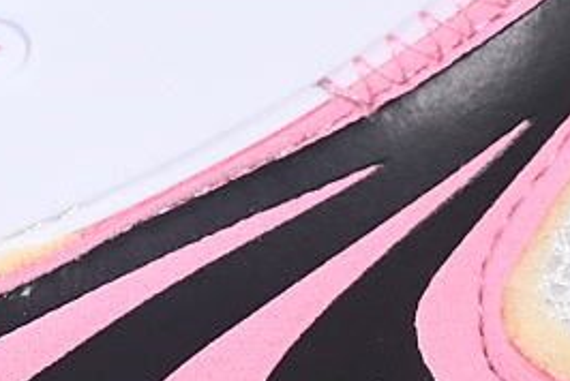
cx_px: -379
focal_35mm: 304
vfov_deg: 4.5
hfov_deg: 6.6
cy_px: 268
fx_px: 4819
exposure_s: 1/80
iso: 160
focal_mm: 50
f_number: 7.1
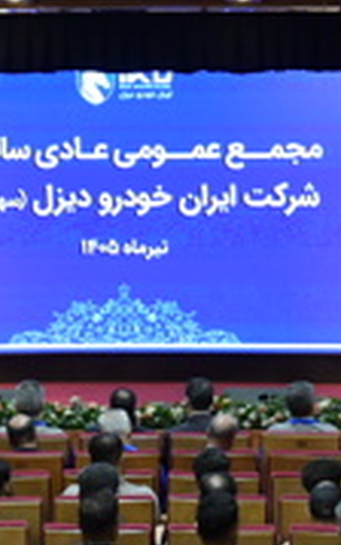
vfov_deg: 12.4
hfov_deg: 7.8
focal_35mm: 169
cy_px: 160
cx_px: 131
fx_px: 2511
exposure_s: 1/160
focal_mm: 48
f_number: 5.6
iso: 4000
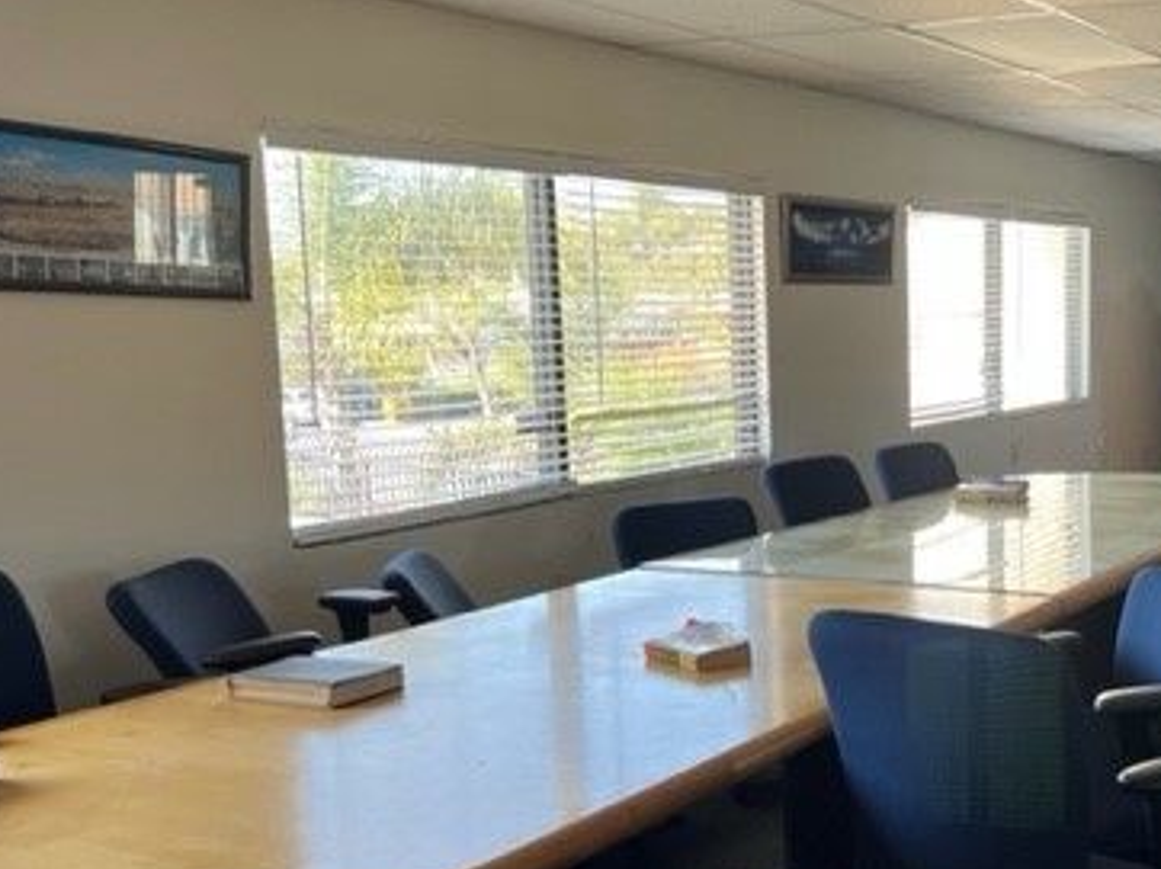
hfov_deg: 38.9
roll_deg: -0.6
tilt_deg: -8.2
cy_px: 500
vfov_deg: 31.4
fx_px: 1542
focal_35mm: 46
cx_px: 1004
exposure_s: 1/121
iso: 64
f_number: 1.5
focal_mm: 5.7
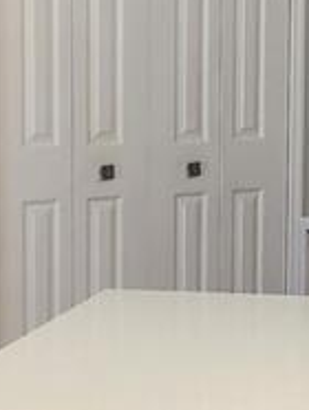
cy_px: 216
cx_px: 287
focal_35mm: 148
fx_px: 1757
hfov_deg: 10.0
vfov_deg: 13.3
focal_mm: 5.4
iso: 250
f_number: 1.8
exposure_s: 1/120
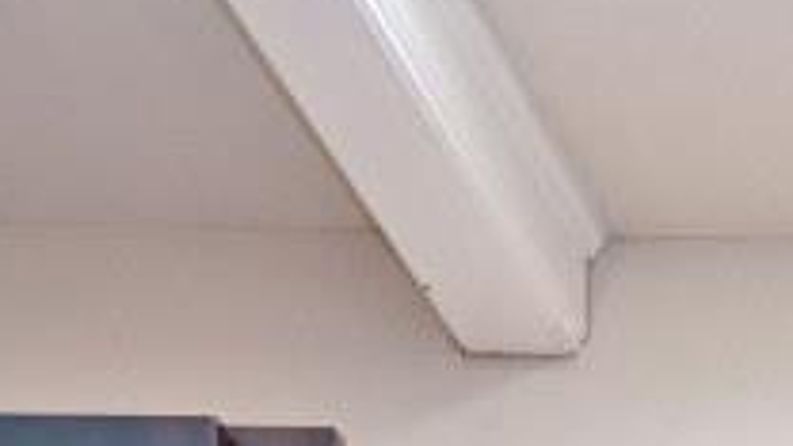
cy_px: 1879
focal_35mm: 106
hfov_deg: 16.2
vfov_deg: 7.4
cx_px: 1533
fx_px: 2229
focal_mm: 14
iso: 640
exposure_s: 1/60
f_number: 4
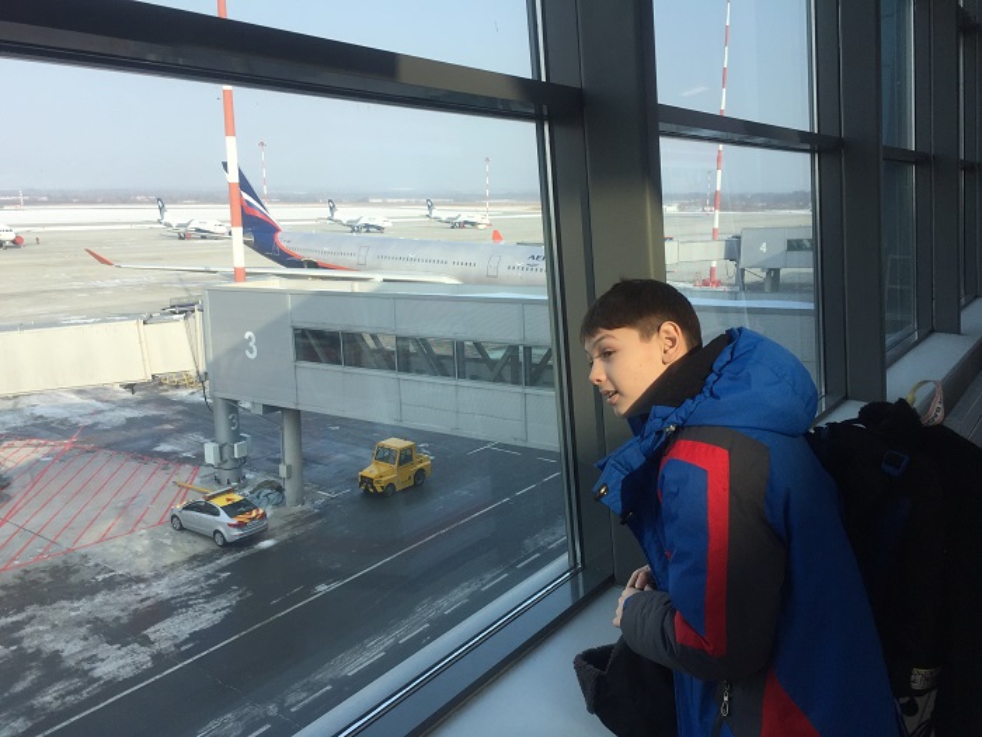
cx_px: 491
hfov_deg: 61.7
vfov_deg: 48.2
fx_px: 823
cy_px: 368
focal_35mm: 29
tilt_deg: -11.0
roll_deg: -0.5
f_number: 2.2
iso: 32
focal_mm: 4.15
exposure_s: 1/942
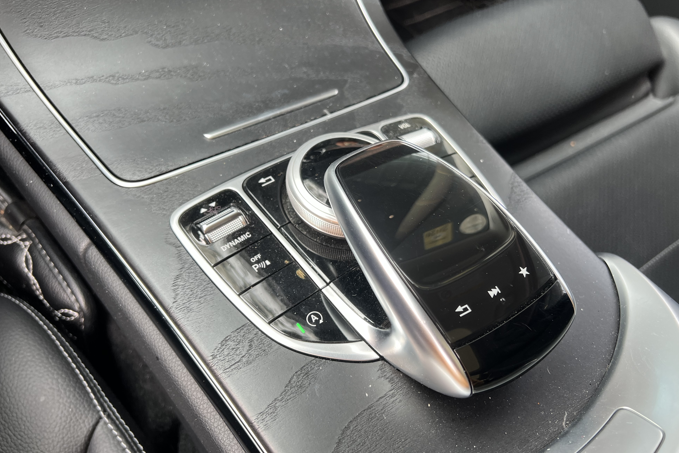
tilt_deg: -53.4
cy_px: 222
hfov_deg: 65.5
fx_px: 528
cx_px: 342
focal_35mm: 28
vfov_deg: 46.4
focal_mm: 5.7
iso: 50
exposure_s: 1/121
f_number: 1.5
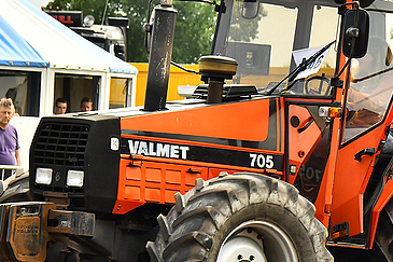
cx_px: 337
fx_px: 4846
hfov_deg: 4.6
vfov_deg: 3.1
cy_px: 148
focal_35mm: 444
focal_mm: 135
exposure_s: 1/800
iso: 500
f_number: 9
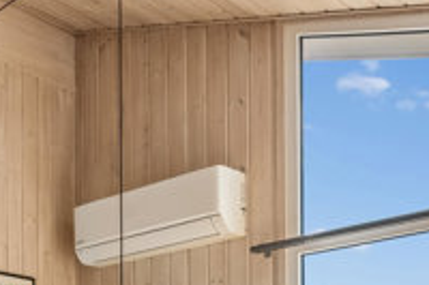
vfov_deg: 17.7
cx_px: -13
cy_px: 442
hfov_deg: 27.7
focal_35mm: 68
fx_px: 810
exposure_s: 1/160
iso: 400
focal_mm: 17
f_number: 8
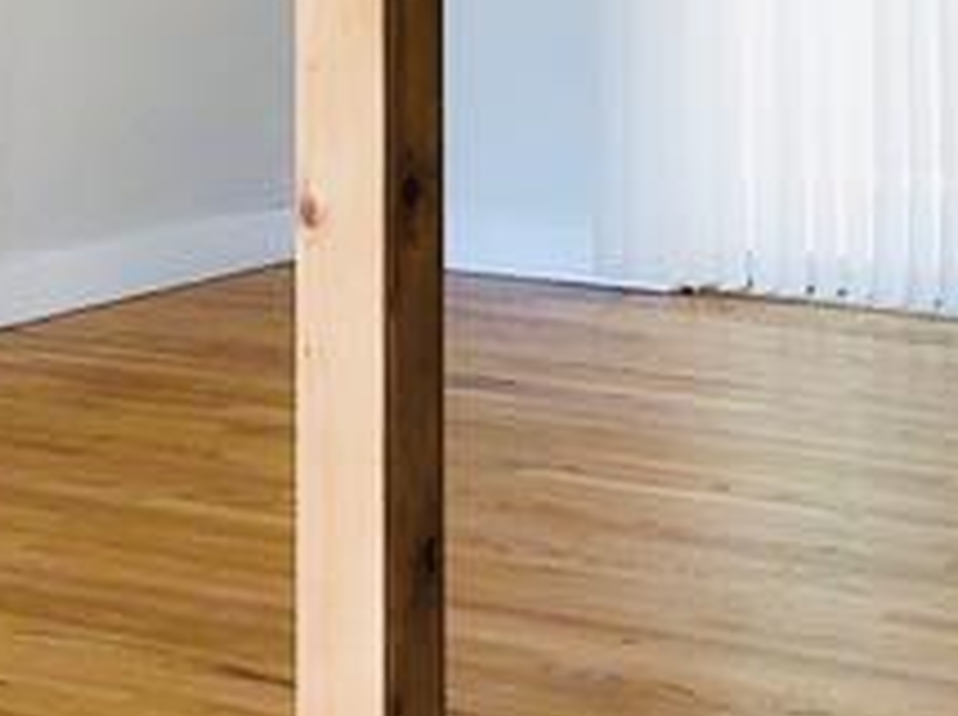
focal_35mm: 134
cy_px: -179
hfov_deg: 14.7
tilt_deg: -2.8
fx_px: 3704
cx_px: 622
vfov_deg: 10.8
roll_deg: -0.2
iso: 25
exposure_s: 1/30
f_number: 1.8
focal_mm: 4
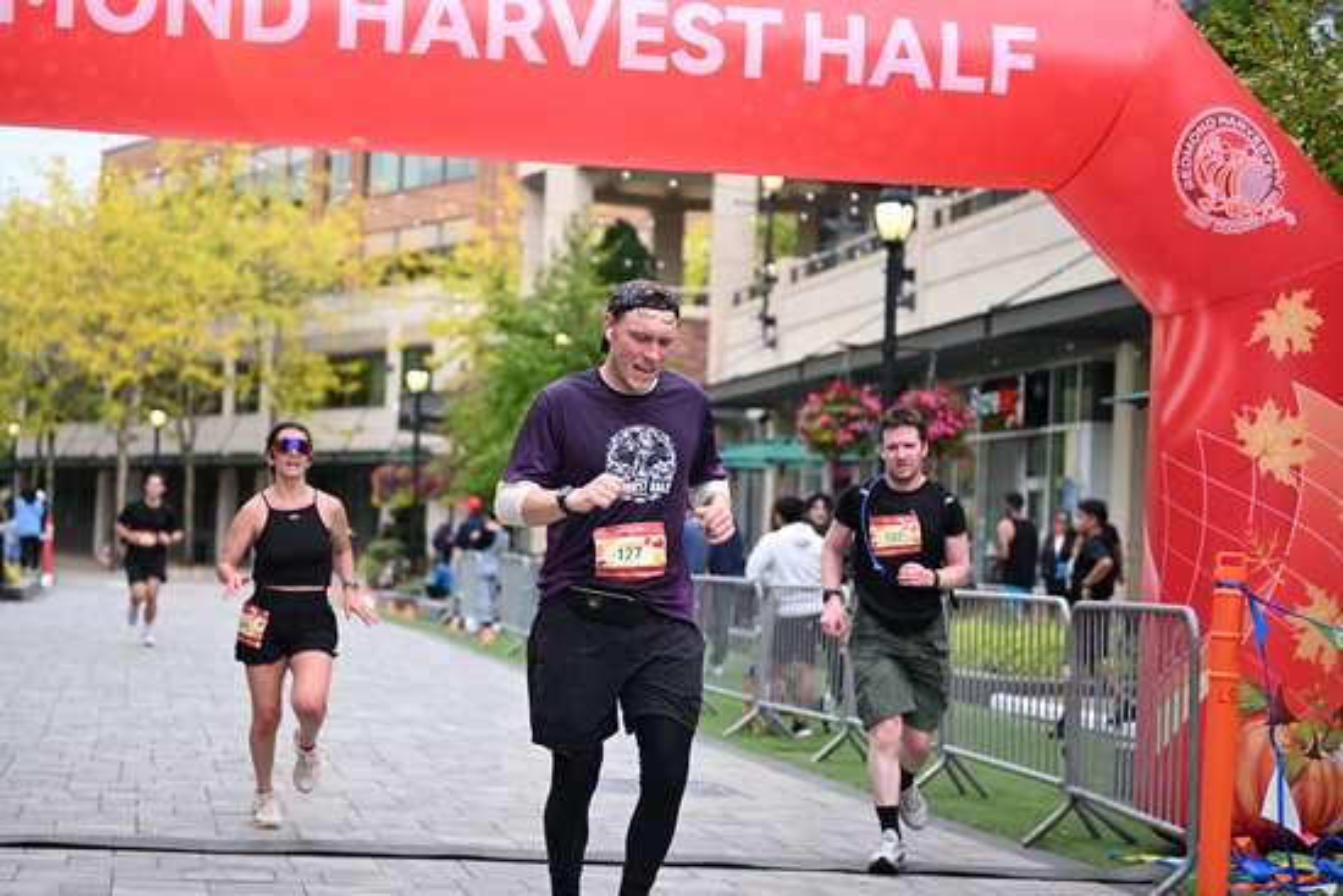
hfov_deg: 28.8
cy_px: 448
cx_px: 672
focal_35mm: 70
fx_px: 2612
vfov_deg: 19.5
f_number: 2.8
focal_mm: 70
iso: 640
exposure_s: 1/2000
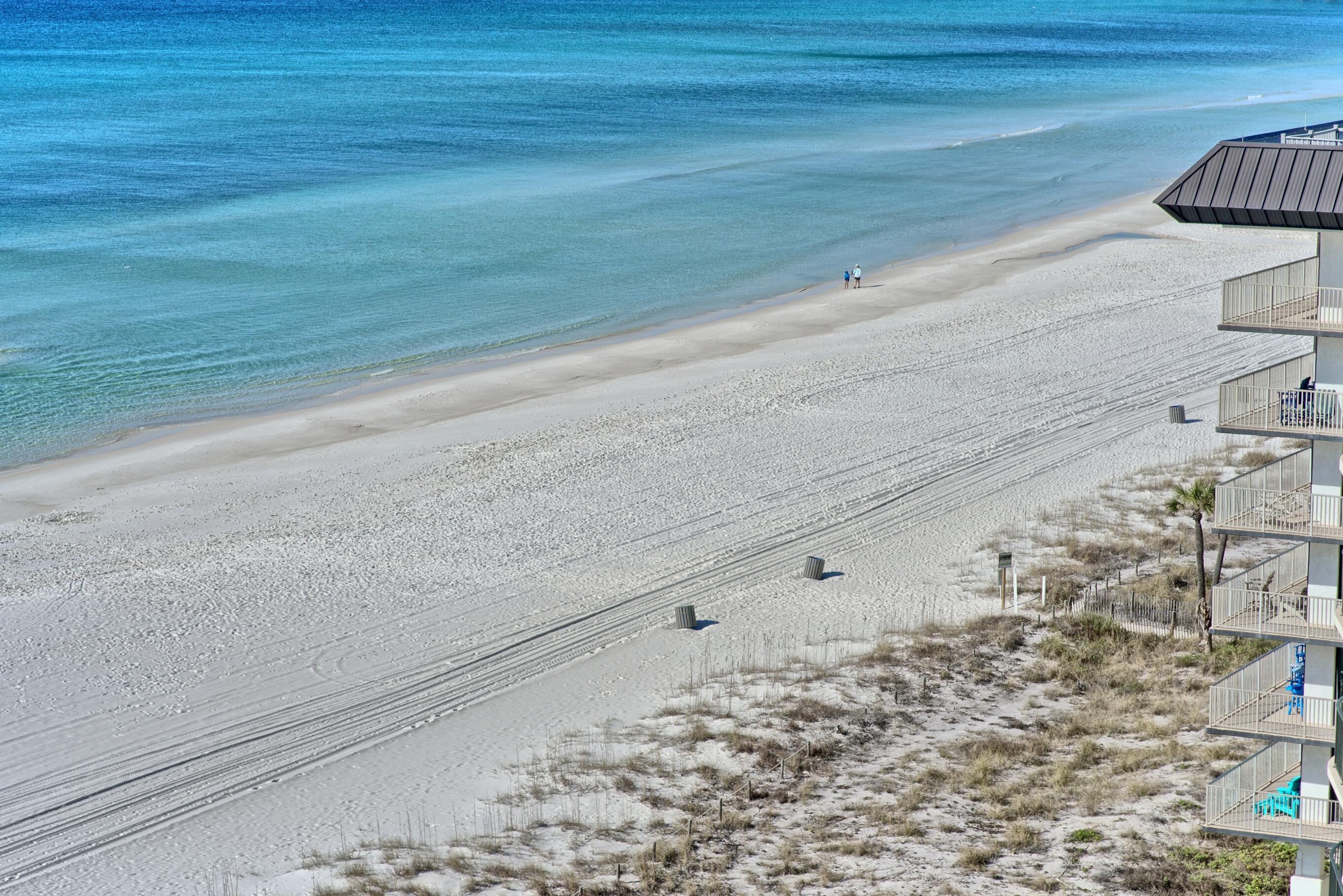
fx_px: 3507
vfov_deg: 14.6
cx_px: 702
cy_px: 478
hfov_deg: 21.7
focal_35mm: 94
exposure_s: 1/500
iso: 100
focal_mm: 85
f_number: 9.5
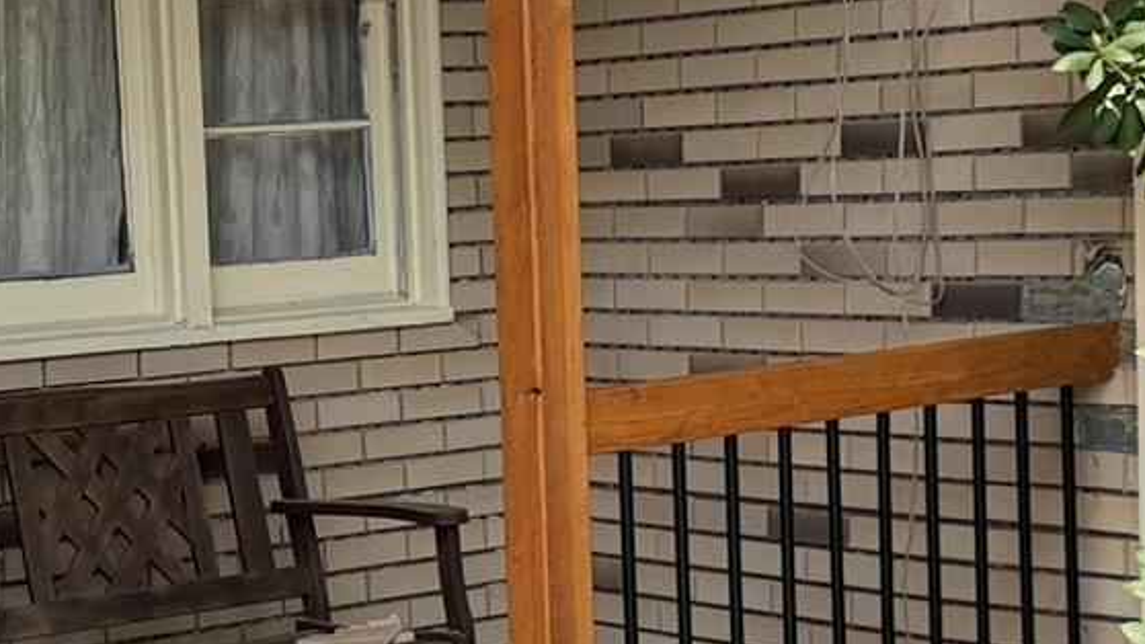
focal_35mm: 96
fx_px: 2915
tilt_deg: -6.5
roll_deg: +3.5
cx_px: 285
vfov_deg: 12.6
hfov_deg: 22.0
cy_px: 420
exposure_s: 1/2299
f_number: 1.78
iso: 80
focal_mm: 6.76
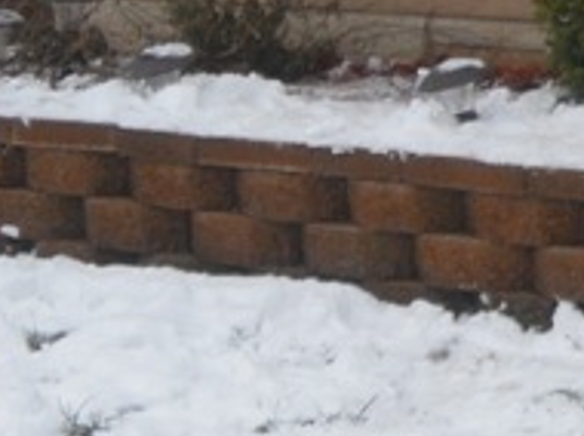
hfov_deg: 9.3
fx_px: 3336
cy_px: -387
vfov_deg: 7.2
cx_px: 1186
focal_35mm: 198
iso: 64
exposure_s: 1/200
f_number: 3.4
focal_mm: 7.91
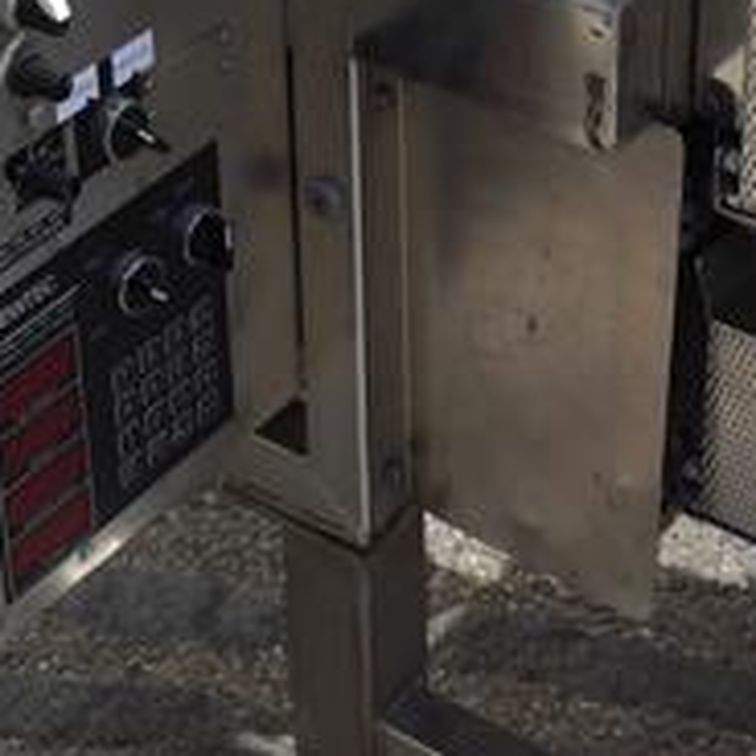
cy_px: -21
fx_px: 2891
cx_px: 483
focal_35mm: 117
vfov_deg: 14.6
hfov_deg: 14.9
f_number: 7.1
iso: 160
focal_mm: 19
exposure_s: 1/320
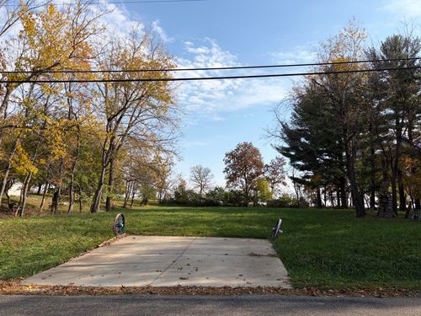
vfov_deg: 53.1
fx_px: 316
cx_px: 210
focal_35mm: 26
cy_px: 158
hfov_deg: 67.3
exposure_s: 1/3831
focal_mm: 5.96
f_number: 1.6
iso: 50
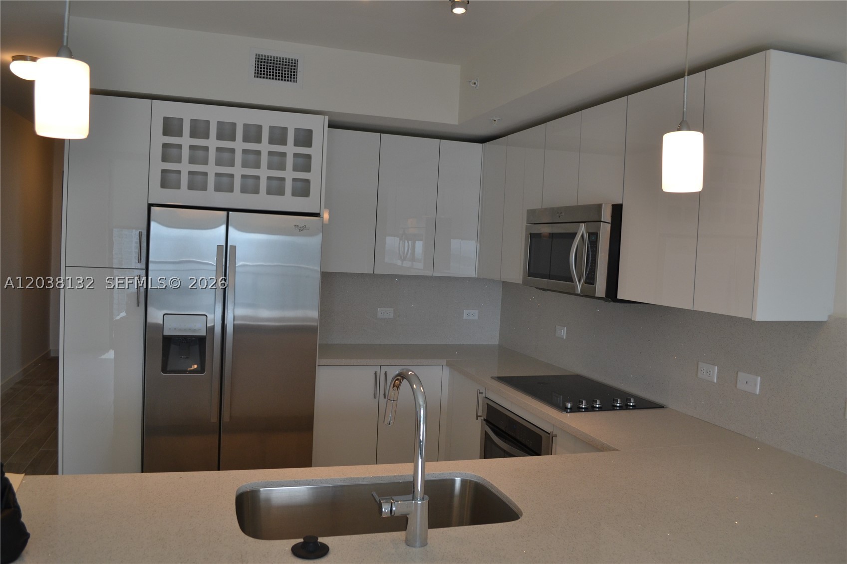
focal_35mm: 27
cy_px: 282
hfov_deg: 67.4
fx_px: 635
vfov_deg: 47.9
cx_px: 424
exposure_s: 1/125
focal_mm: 18
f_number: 5.6
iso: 400
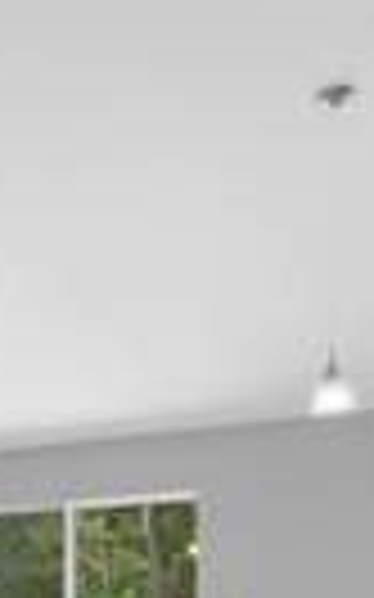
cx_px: -536
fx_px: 1078
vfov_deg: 28.8
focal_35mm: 66
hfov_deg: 13.7
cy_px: 623
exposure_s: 1/4
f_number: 8
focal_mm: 12
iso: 320
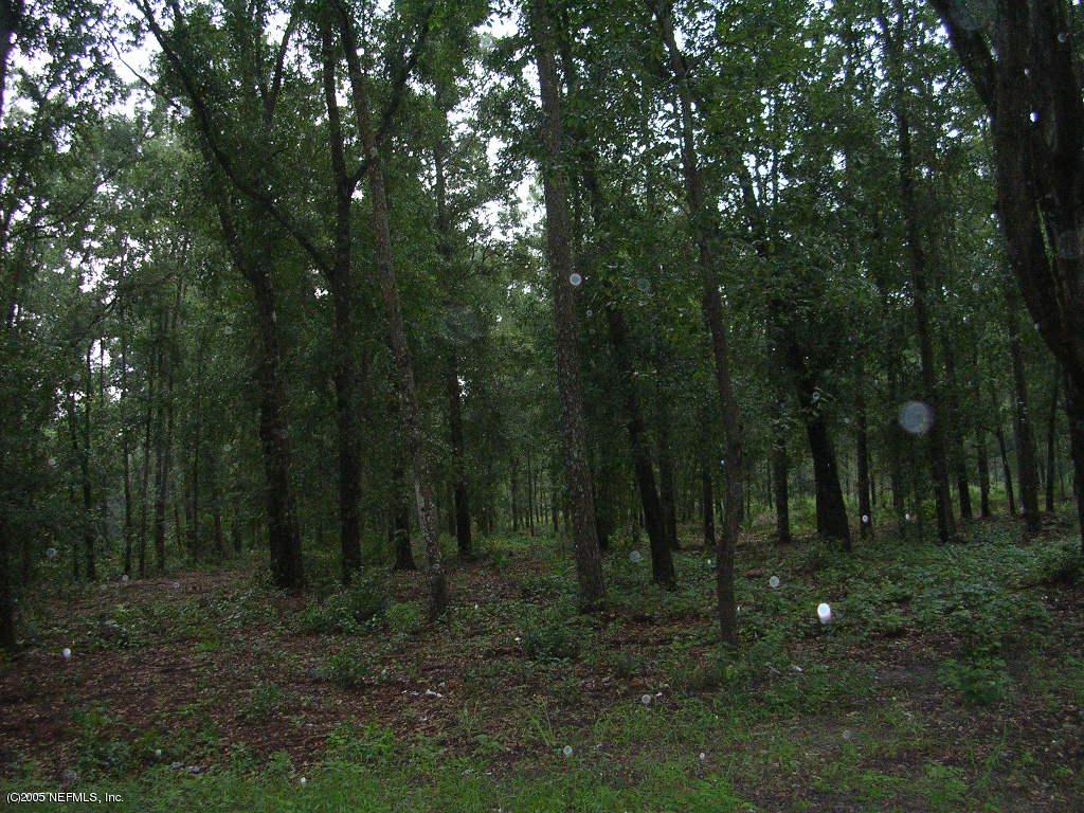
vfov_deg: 37.7
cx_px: 542
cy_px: 406
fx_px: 1190
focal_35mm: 38
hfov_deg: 49.0
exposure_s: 1/60.1
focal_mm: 5.8
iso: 200
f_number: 2.8
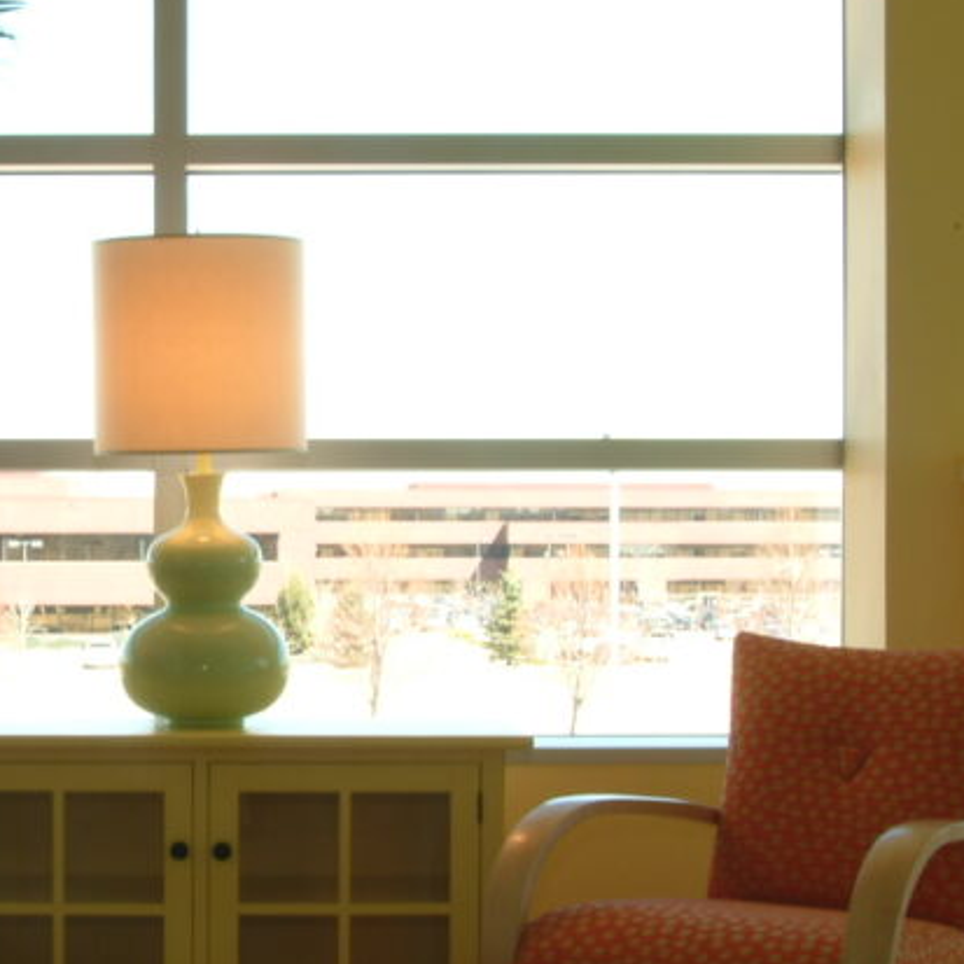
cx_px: 166
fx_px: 2491
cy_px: 575
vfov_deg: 21.9
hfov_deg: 21.6
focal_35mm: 79
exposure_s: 1/2
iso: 100
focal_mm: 25
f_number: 22
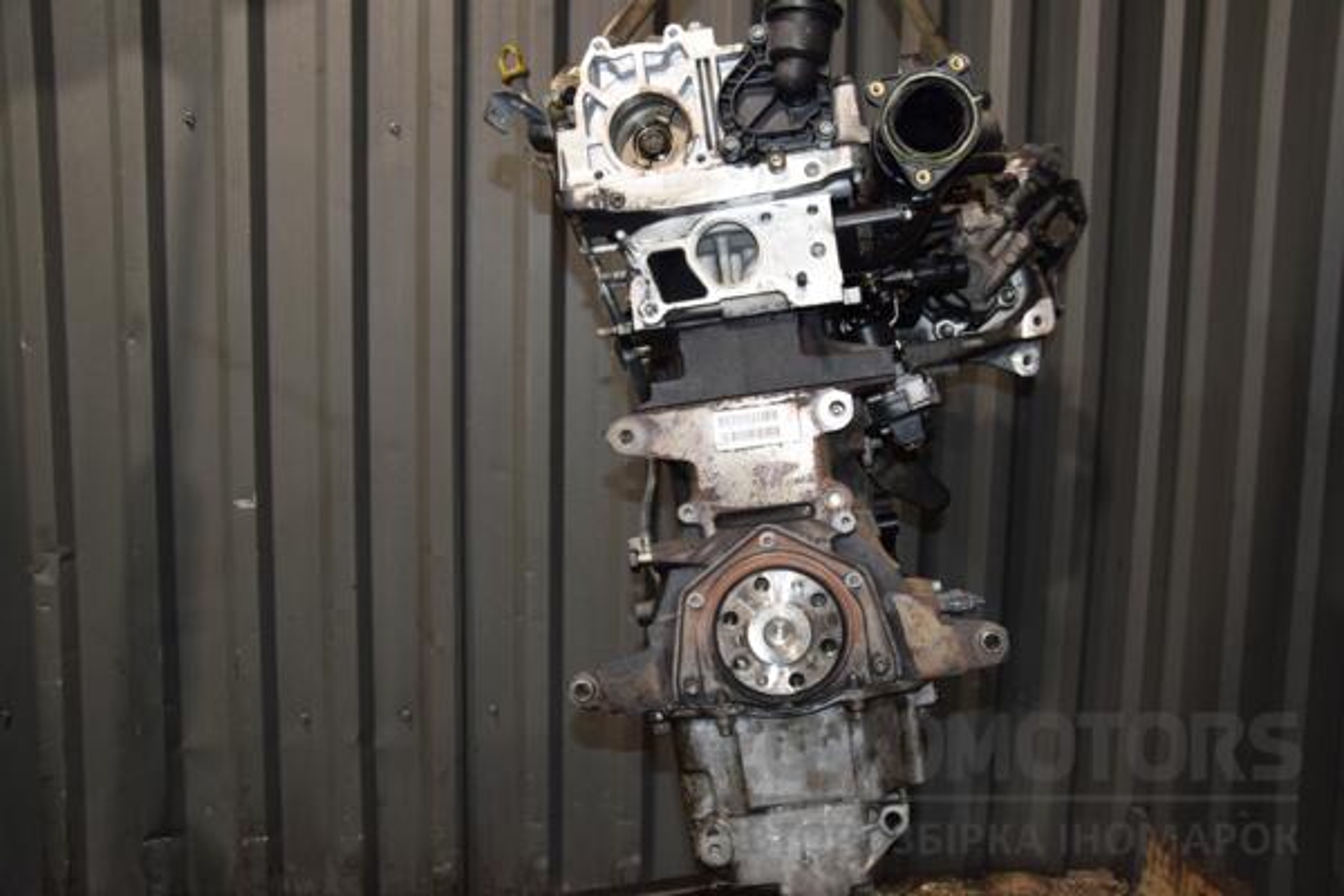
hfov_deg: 59.5
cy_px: 448
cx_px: 672
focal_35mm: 32
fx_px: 1176
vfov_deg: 41.7
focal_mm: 21
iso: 800
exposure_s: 1/60
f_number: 5
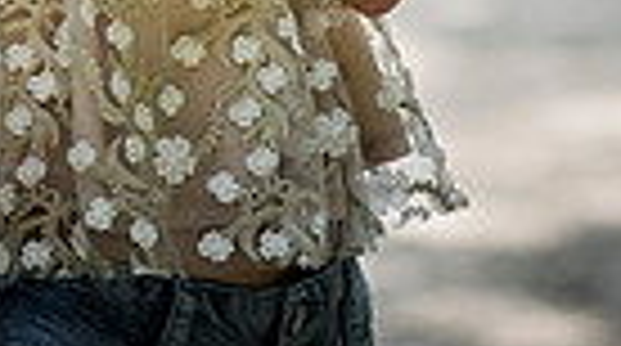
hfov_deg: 4.7
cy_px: -656
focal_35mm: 462
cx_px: 126
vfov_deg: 2.6
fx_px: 7593
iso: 400
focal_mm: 135
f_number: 4.5
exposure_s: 1/320
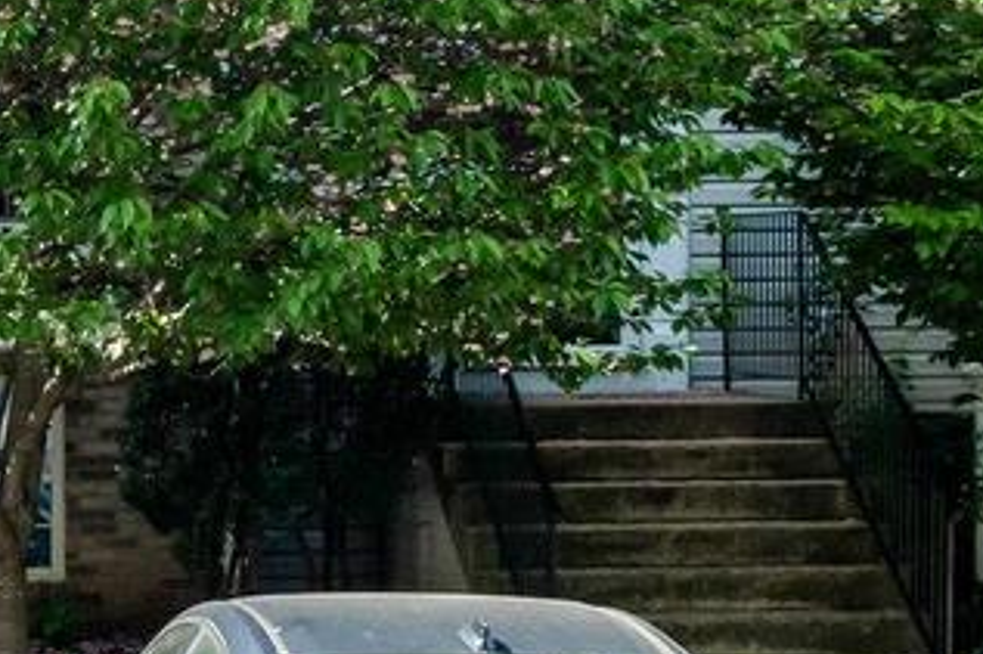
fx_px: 4094
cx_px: -357
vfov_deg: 9.0
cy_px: -96
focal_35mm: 150
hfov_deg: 13.1
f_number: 7.1
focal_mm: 33
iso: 1250
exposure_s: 1/400
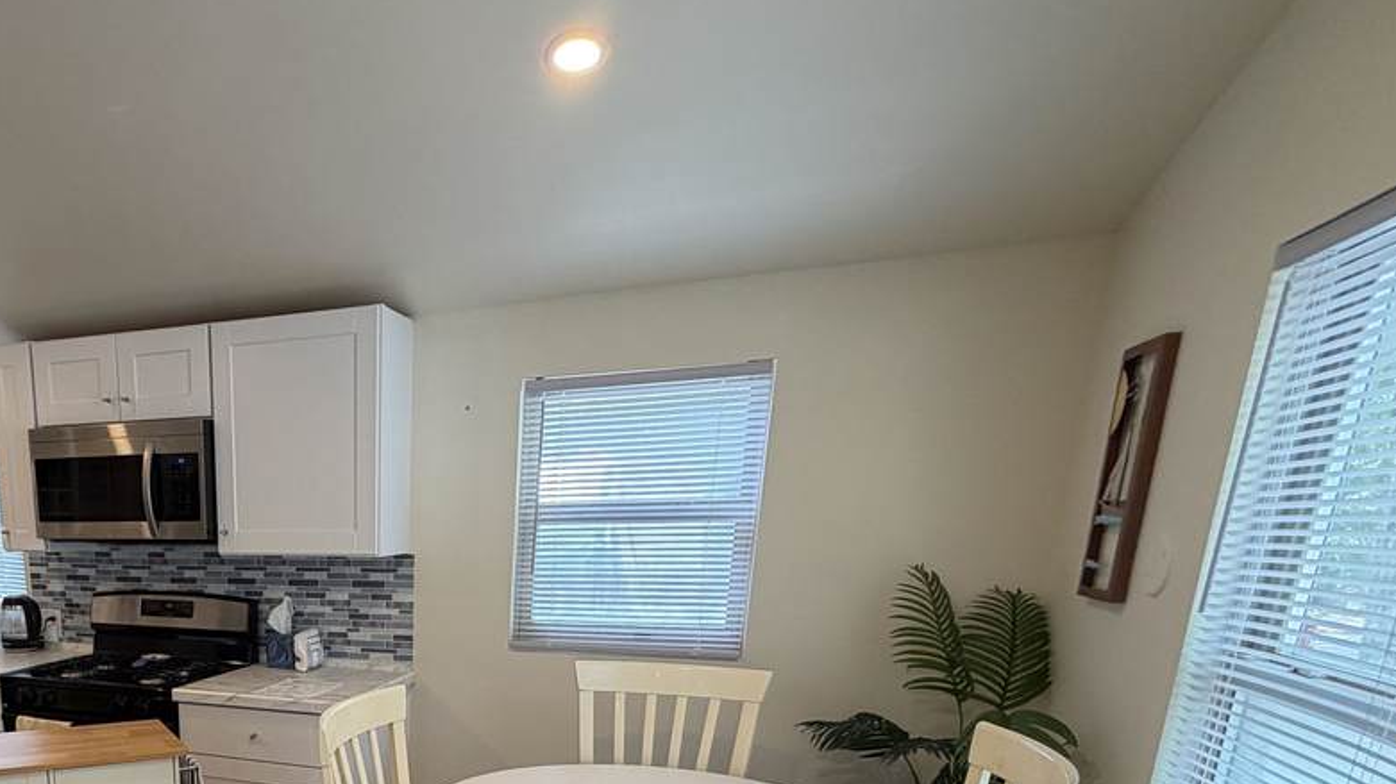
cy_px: 763
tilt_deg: -13.9
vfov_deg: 40.8
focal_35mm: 25
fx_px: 925
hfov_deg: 68.0
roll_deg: +0.7
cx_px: 307
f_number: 2.2
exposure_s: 1/120
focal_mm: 2.22
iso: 200
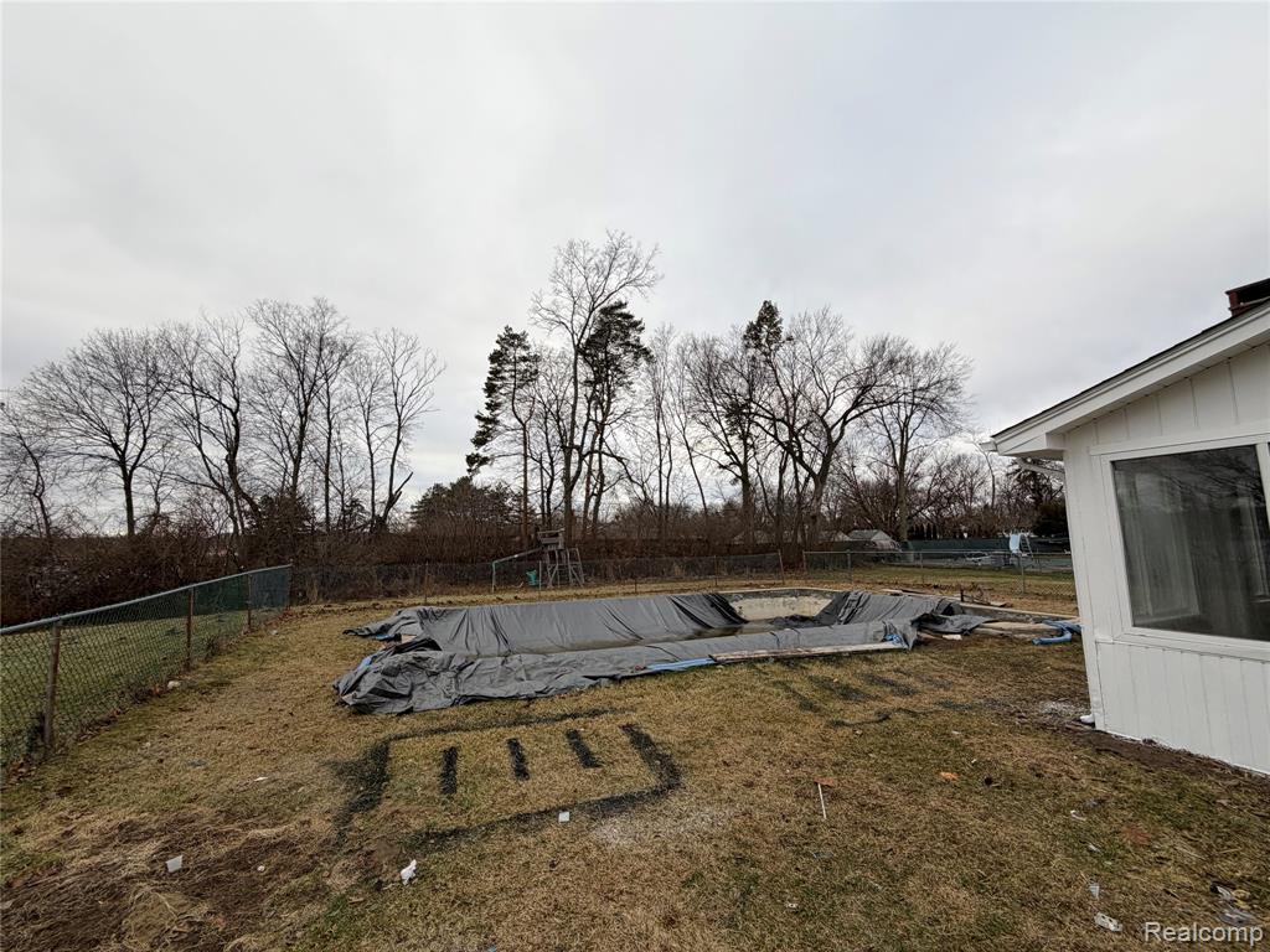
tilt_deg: +8.9
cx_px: 635
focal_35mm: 14
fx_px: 514
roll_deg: -0.6
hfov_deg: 102.1
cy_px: 476
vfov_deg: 85.7
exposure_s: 1/220
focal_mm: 2.22
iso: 40
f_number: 2.2
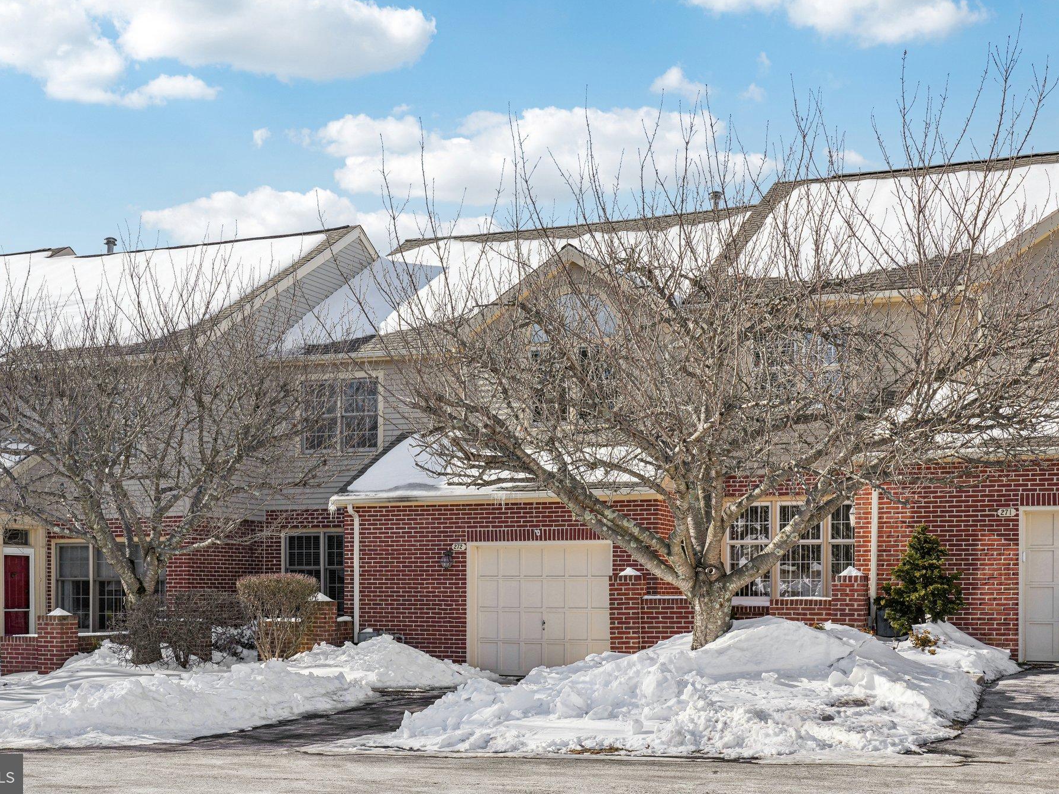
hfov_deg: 42.9
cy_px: 393
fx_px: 1346
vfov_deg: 32.9
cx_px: 498
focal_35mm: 44
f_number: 8
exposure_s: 1/250
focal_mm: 40
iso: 100
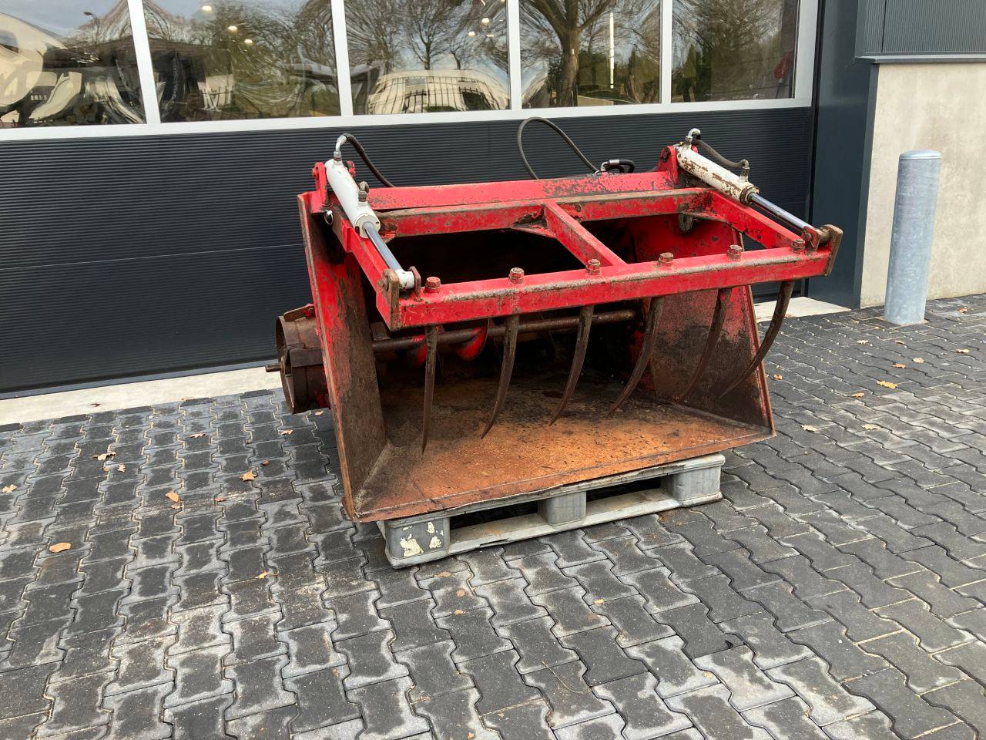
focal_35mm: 28
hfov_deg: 63.4
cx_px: 493
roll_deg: +3.6
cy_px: 370
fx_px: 798
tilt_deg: -15.0
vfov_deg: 49.7
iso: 80
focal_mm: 3.99
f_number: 1.8
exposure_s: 1/91
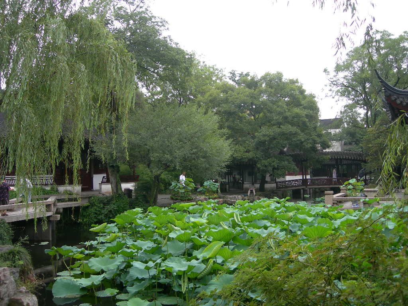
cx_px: 204
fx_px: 448
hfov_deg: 49.0
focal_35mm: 38
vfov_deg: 37.7
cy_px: 153
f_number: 2.8
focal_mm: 7.8
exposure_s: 1/238
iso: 50
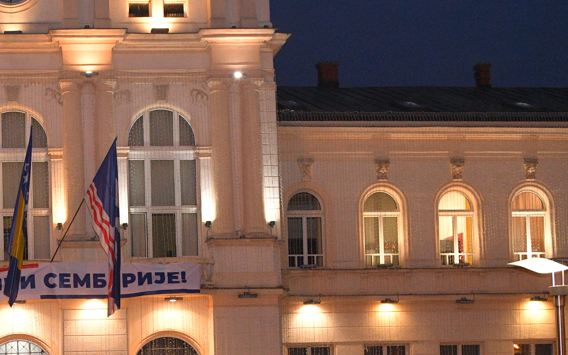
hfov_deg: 32.9
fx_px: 898
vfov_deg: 21.5
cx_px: 33
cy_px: 361
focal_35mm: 58
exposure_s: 1/200
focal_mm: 24
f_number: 4
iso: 3200
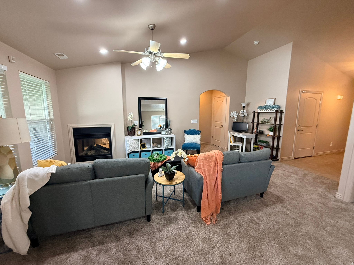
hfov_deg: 102.1
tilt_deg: -7.8
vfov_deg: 85.7
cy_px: 132
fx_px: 143
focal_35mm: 14
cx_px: 177
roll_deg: -0.5
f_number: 2.2
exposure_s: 1/60
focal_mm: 2.22
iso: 250
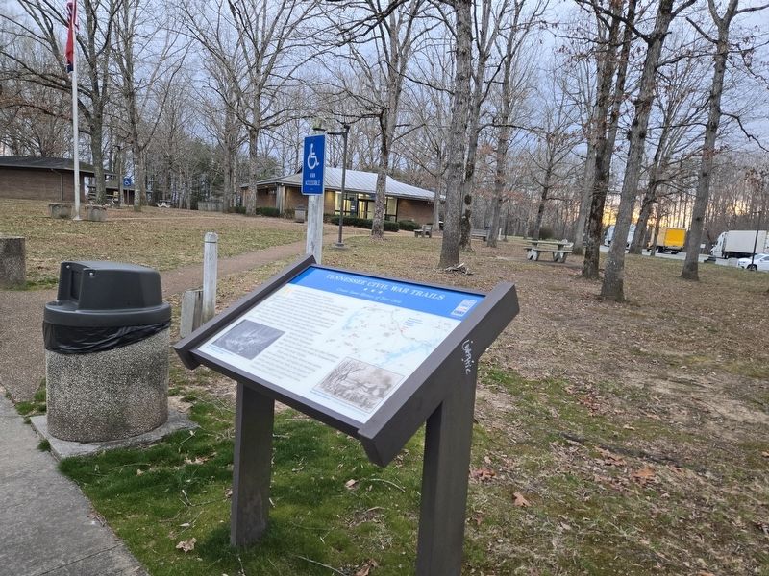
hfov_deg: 73.9
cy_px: 288
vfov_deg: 58.9
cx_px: 384
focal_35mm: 23
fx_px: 511
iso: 160
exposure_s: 1/120
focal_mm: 5.4
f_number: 1.8
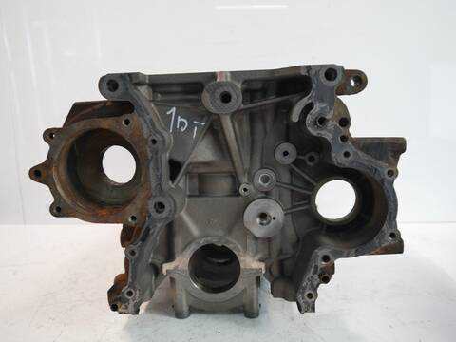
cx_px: 228
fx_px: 395
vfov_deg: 46.8
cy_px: 171
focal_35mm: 30
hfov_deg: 60.0
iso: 500
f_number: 3.5
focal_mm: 15
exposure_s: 1/60
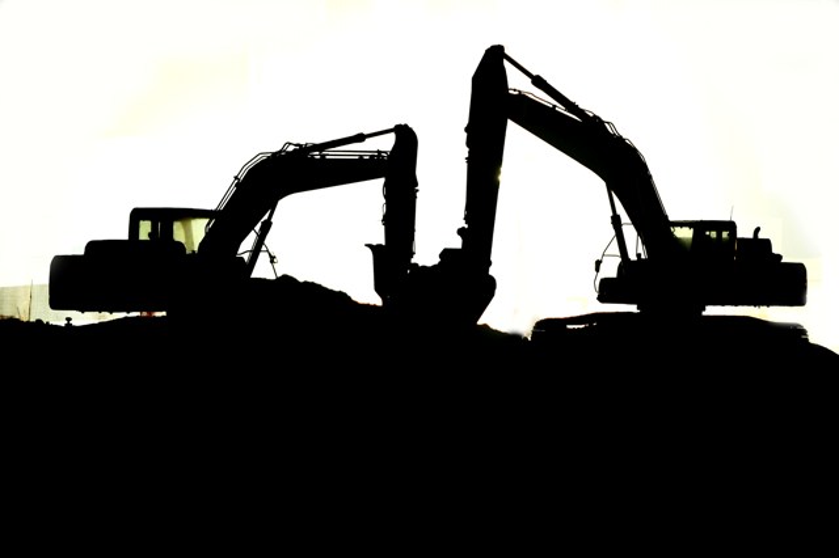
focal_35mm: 125
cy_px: 279
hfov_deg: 16.4
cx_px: 420
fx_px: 2912
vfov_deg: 11.0
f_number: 2.8
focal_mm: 125
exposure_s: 1
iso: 250
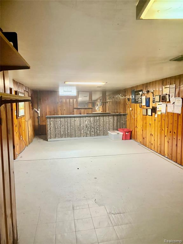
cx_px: 92
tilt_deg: -3.8
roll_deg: +1.1
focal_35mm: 26
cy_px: 122
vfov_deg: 67.3
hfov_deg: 53.1
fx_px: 183
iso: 500
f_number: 1.6
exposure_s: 1/40
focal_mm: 5.96
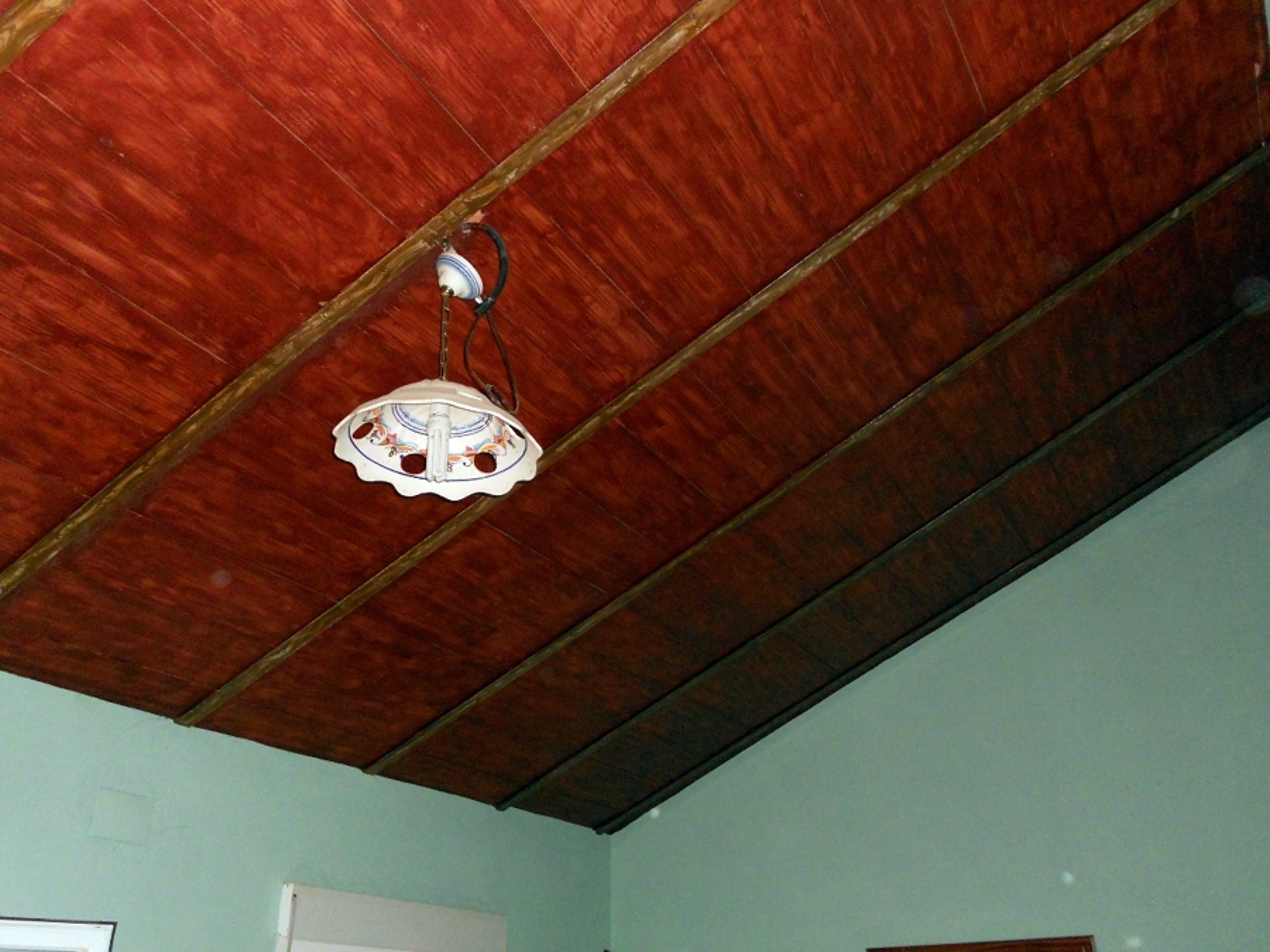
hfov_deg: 56.8
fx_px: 1174
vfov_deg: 44.2
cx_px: 635
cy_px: 476
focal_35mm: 32
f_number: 3.5
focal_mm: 5.8
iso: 320
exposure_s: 1/25
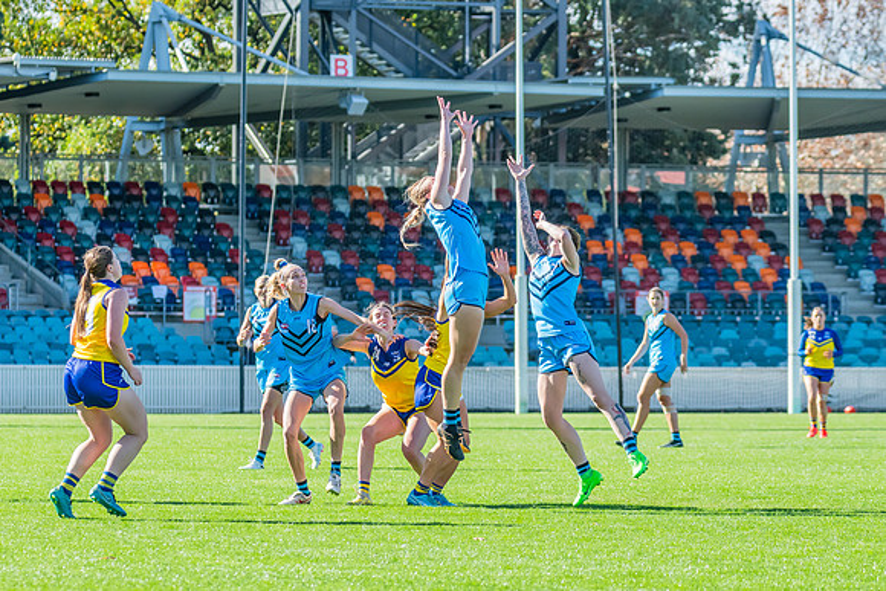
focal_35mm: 236
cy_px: 325
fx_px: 5818
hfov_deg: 8.7
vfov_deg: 5.8
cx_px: 476
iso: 800
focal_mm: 170
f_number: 7.1
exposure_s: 1/1250
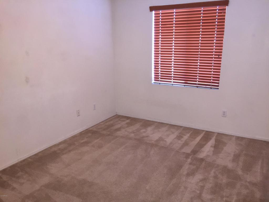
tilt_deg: -14.0
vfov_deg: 48.2
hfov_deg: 61.7
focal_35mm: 29
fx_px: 225
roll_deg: -0.1
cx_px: 134
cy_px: 101
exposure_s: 1/16
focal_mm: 4.15
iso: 125
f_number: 2.2
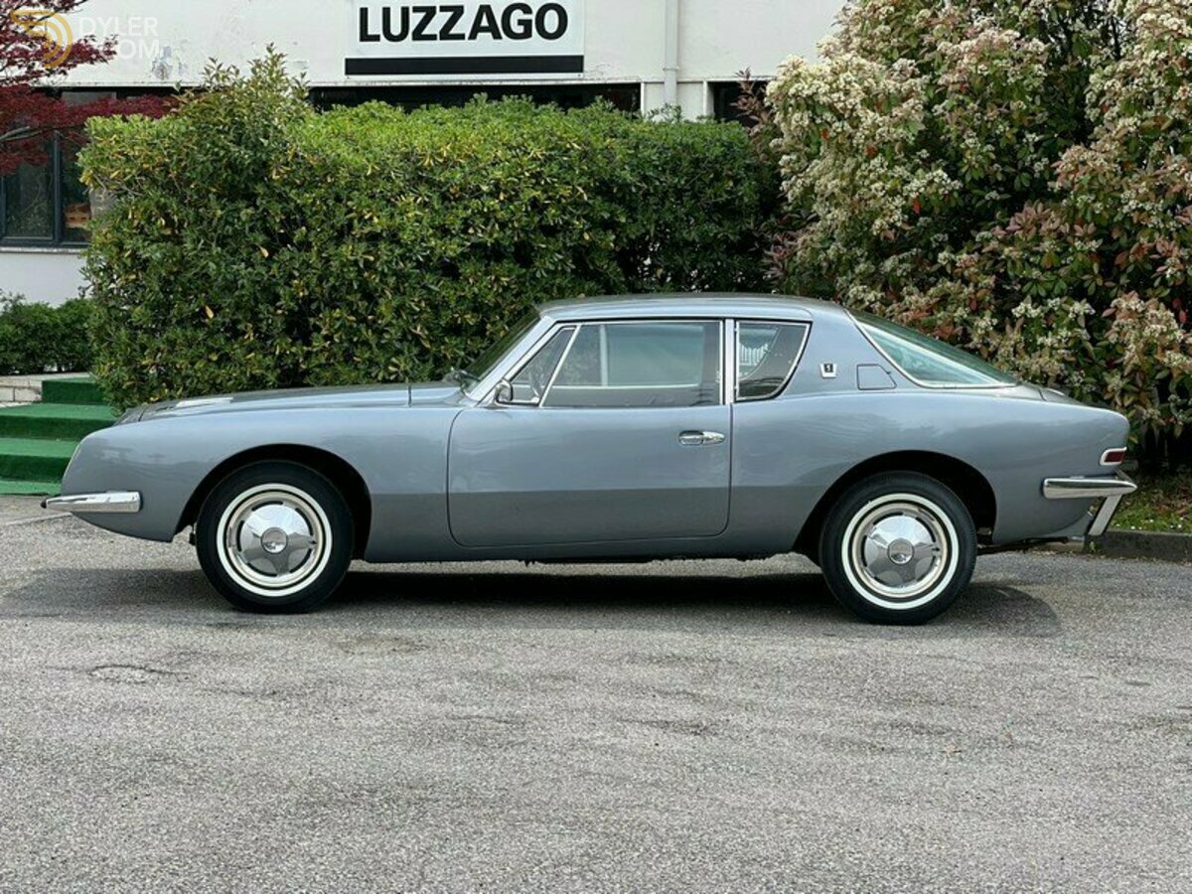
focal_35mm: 77
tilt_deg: -3.8
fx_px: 2651
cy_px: 447
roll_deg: -1.0
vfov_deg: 19.1
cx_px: 596
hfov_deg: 25.3
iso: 25
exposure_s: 1/266
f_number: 2.8
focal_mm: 9
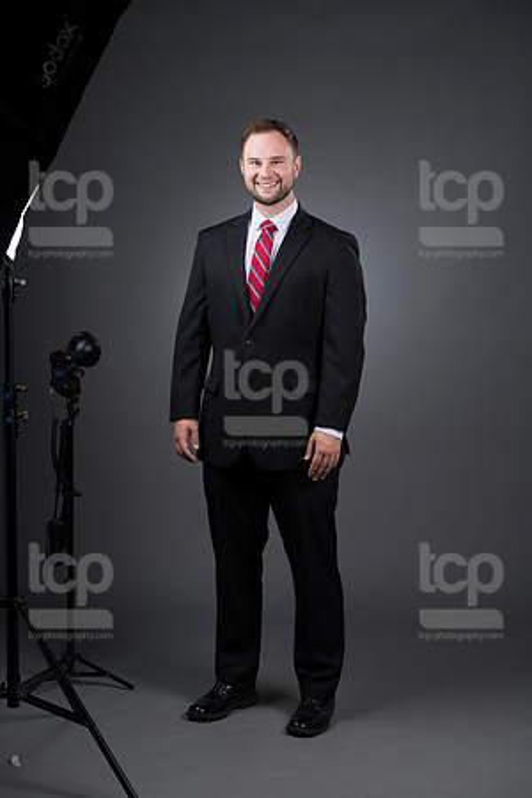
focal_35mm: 80
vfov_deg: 25.4
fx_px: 1773
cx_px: 266
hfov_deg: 17.1
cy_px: 399
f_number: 5.6
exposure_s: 1/250
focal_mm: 80
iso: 160
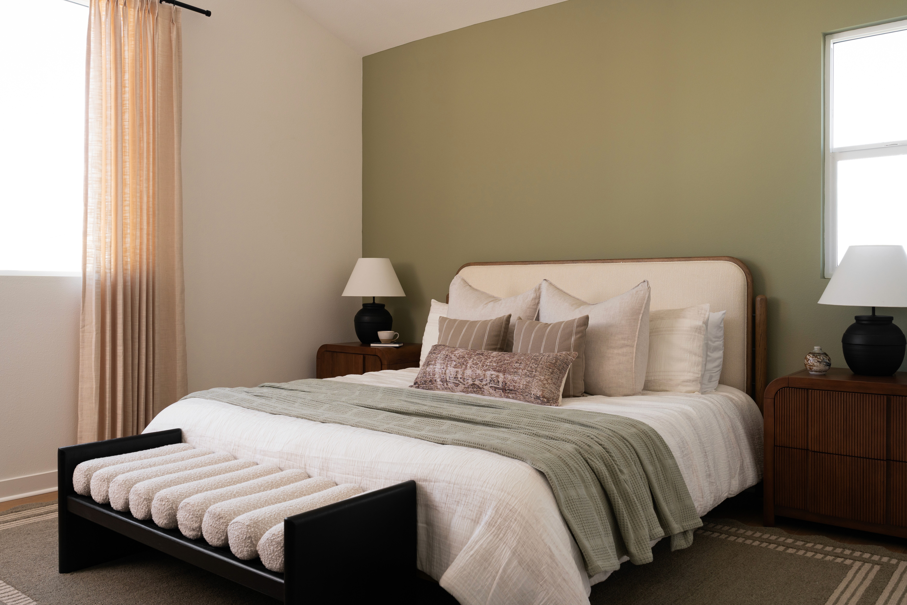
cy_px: 302
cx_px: 454
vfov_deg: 43.6
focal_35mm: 30
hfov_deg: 61.9
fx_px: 756
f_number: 9
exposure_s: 1/25
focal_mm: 30
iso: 320
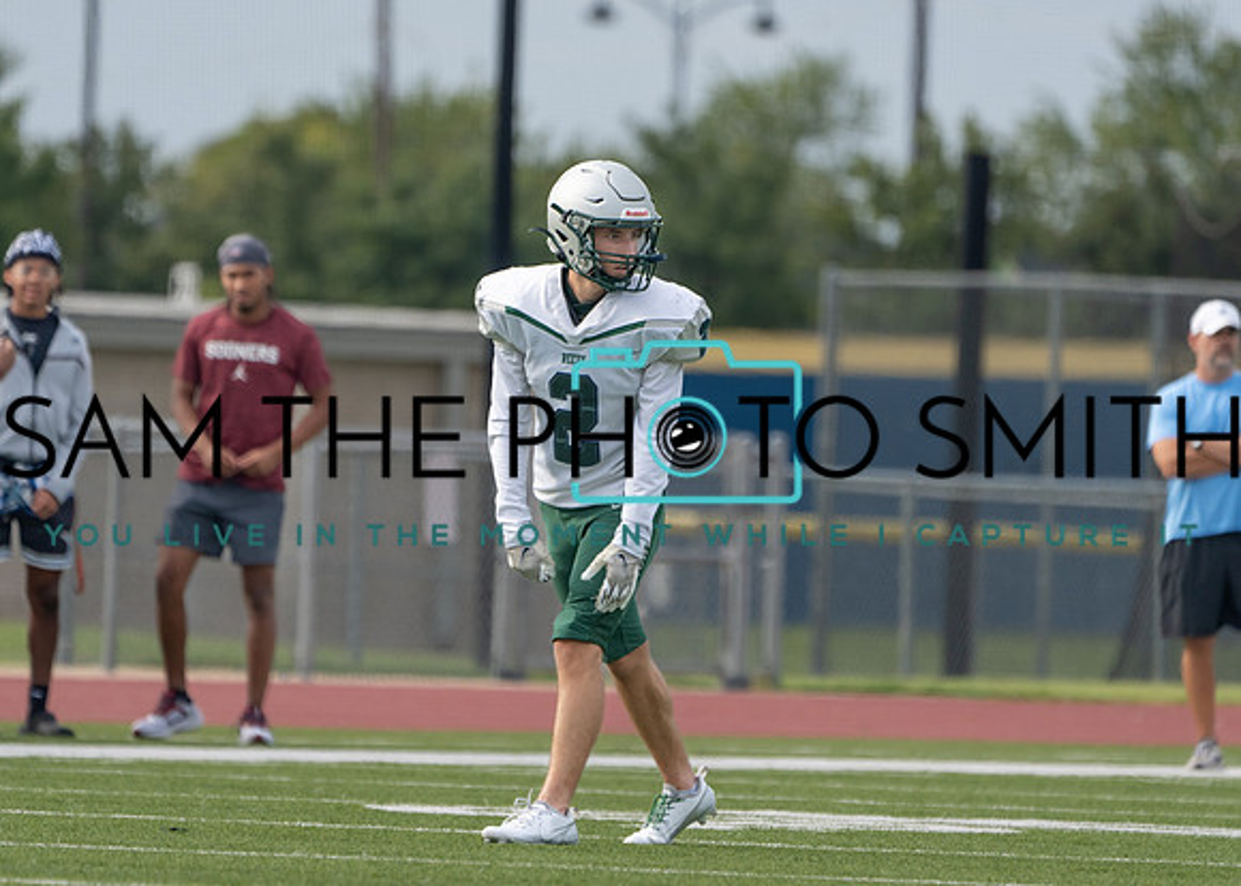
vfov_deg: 2.5
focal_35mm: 583
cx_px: 626
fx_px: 20546
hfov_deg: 3.5
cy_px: 455
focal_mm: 400
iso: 320
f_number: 5.6
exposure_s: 1/1250
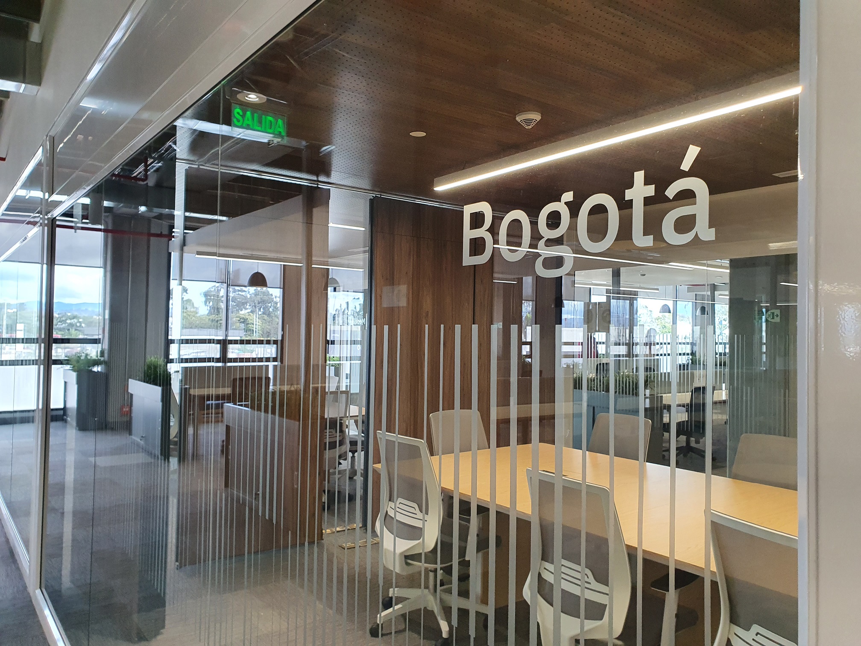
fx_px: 647
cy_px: 323
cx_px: 430
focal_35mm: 26
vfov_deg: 53.1
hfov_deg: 67.3
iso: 250
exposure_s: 1/120
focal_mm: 4.32
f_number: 2.4
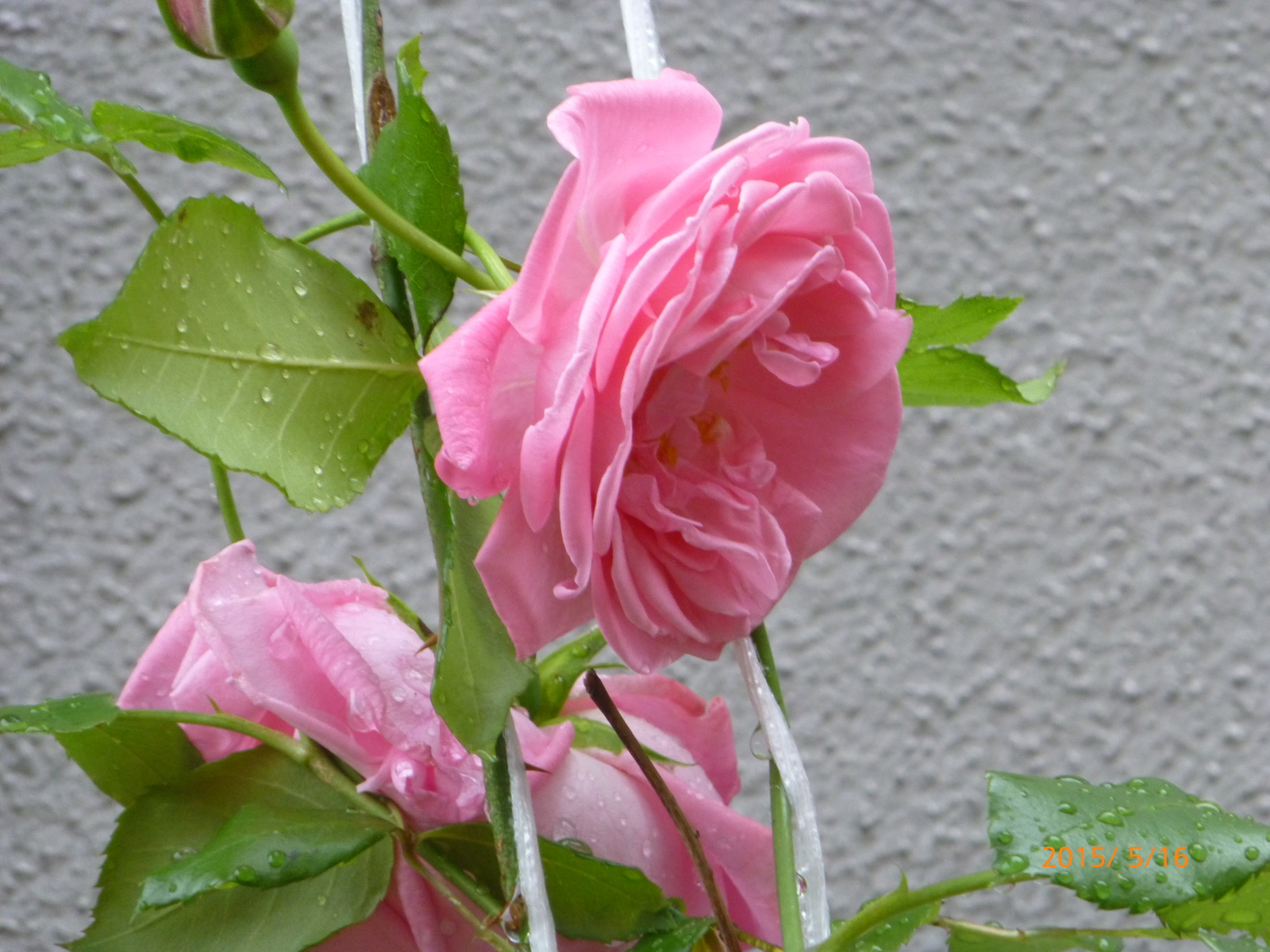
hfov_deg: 4.1
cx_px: 635
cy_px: 476
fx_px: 17610
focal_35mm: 480
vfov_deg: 3.1
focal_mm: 86
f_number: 6.4
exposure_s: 1/40
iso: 400
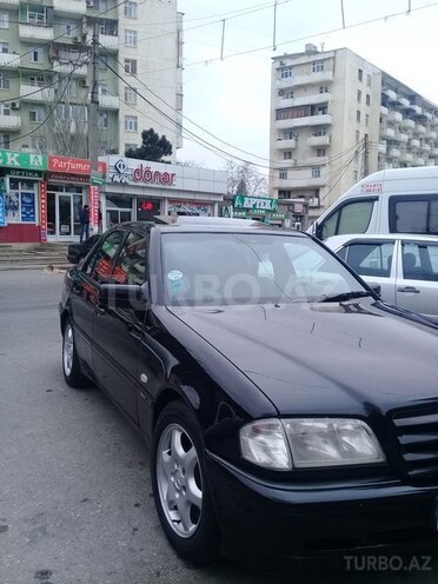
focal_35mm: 31
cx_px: 219
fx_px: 523
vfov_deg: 58.4
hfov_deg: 45.4
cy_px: 292
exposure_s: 1/456
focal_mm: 3.3
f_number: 2.2
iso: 50
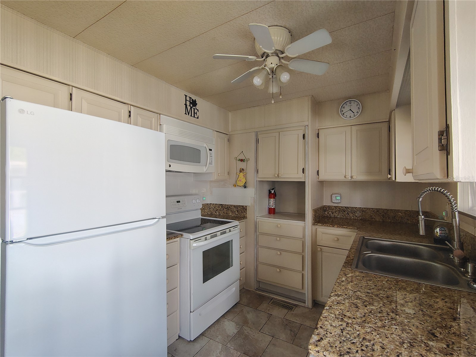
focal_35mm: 16
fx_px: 220
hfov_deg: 94.5
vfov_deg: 78.1
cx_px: 238
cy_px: 178
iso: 227
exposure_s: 1/50
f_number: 2.2
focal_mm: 2.13
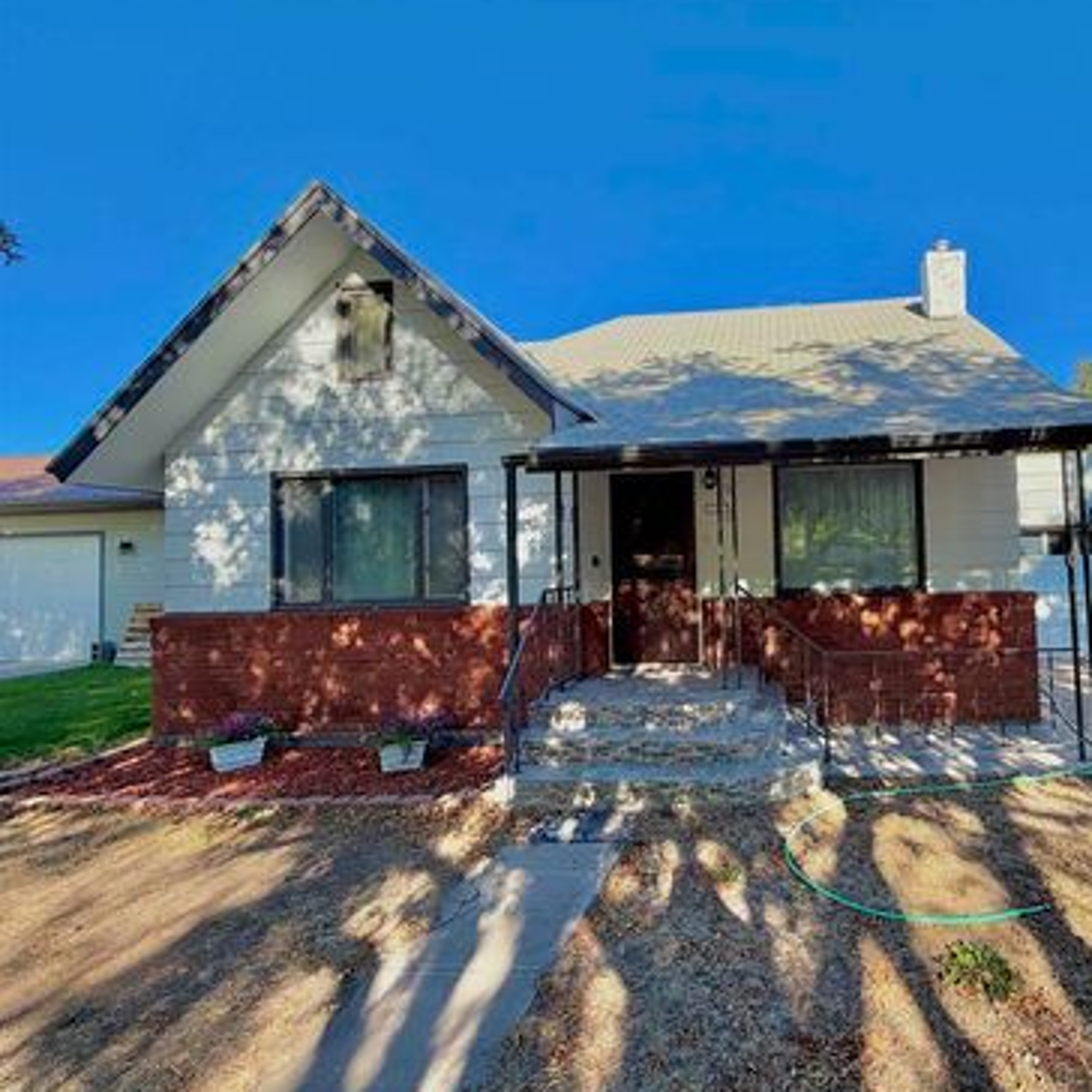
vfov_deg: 84.0
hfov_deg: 80.5
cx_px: 747
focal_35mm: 17
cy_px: 542
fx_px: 607
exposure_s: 1/502
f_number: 2.2
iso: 40
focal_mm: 2.22
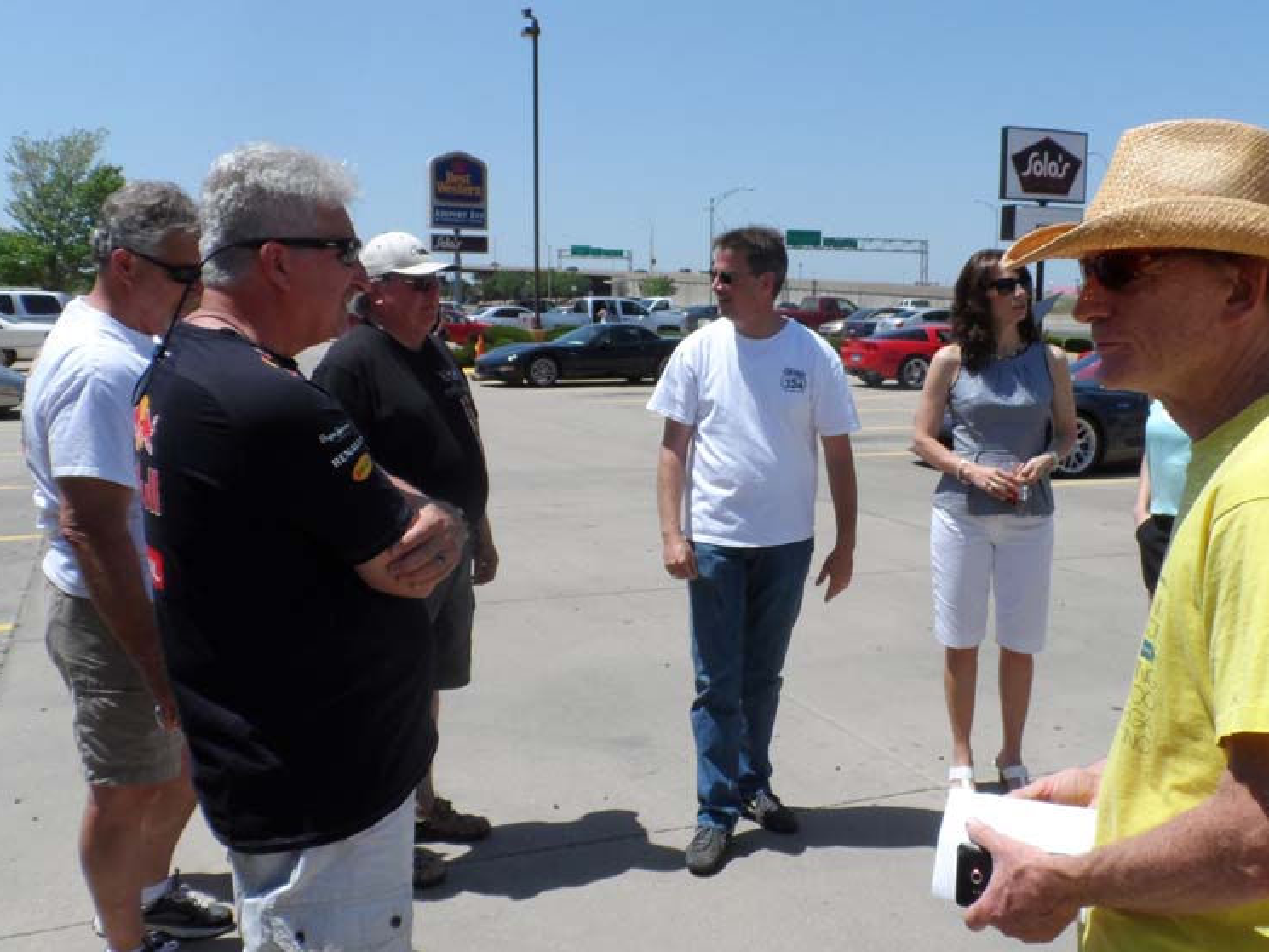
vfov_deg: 43.0
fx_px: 1210
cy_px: 463
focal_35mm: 33
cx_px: 726
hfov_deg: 55.1
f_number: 4.5
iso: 80
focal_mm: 4
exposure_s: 1/750
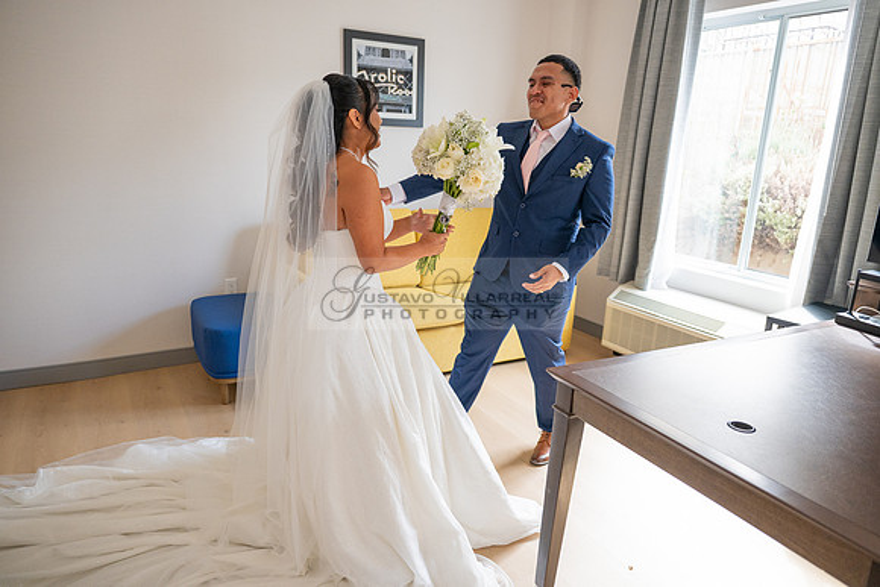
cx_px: 440
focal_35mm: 24
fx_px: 587
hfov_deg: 73.7
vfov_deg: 53.2
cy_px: 294
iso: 800
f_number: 2.8
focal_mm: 24
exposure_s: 1/250
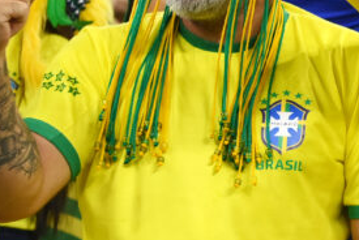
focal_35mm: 186
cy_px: 6
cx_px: 527
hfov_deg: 10.7
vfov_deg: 7.4
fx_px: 1857
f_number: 4
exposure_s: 1/800
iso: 1600
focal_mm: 50
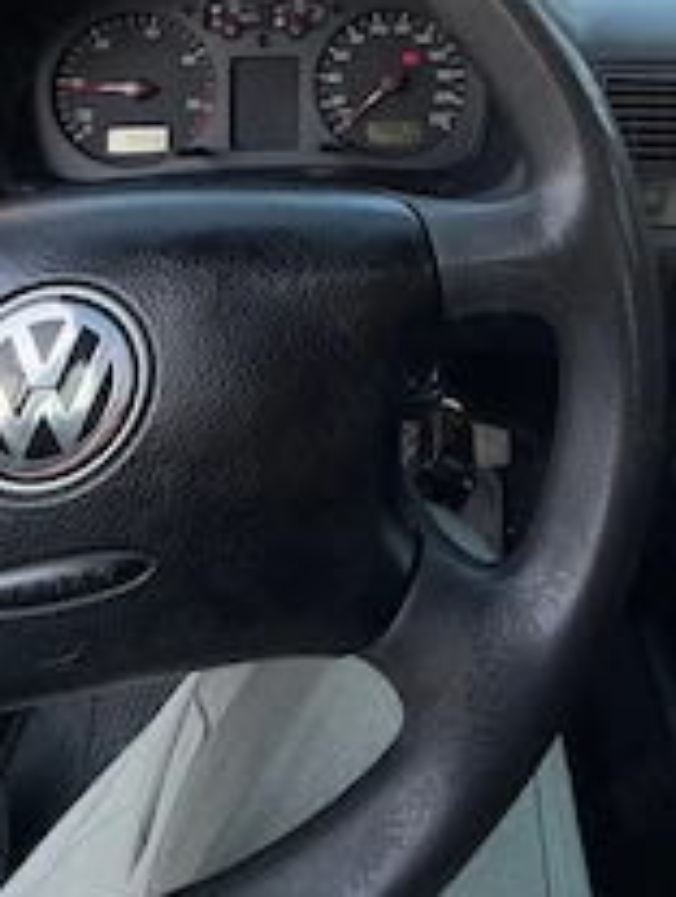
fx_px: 701
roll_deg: -0.9
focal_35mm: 27
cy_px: 82
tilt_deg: -15.6
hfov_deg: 49.6
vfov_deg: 56.0
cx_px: 498
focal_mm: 2.22
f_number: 2.2
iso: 80
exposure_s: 1/121
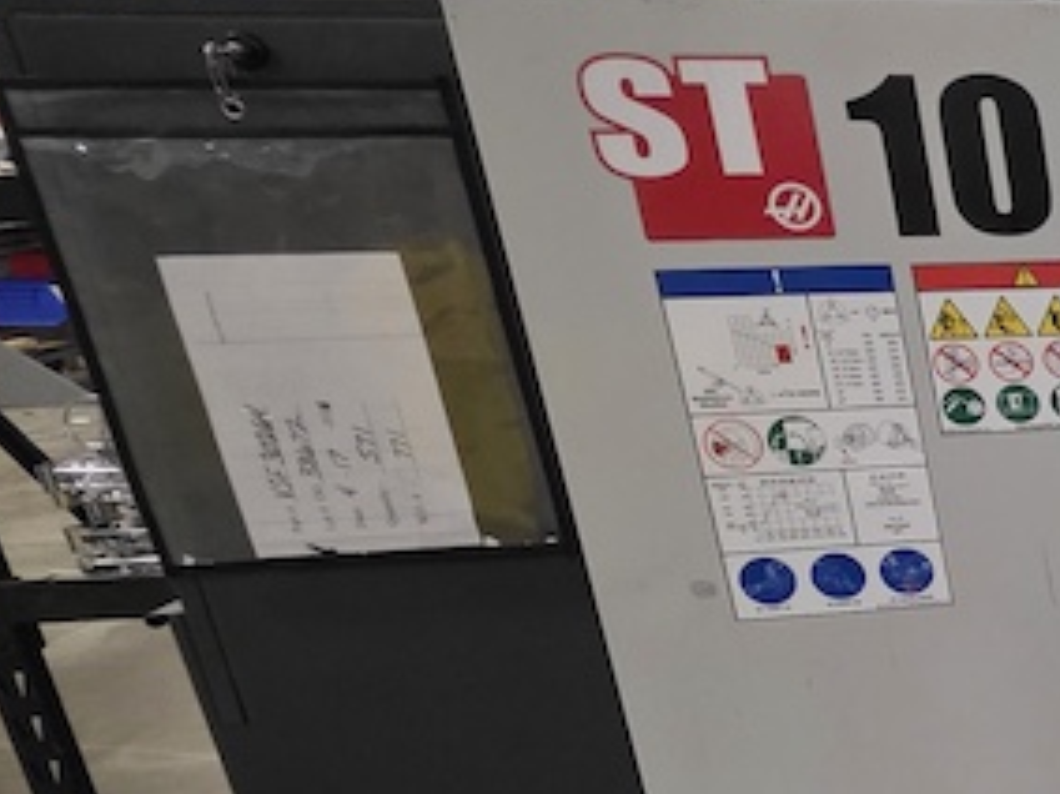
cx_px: 1749
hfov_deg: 25.0
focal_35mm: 47
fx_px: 1439
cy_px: 558
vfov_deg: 30.5
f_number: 1.9
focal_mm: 2.2
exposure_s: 1/60
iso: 800
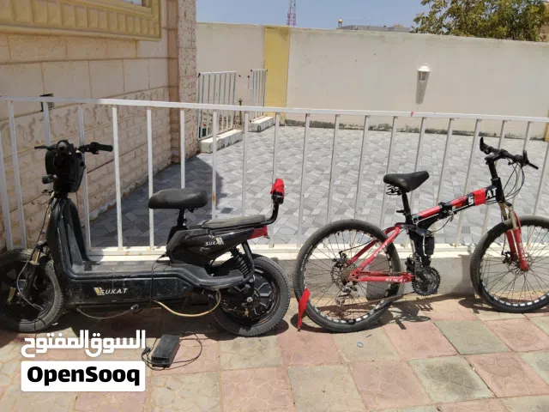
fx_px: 460
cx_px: 274
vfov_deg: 48.2
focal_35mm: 29
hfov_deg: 61.7
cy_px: 206
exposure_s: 1/2492
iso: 50
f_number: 1.8
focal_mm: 3.96
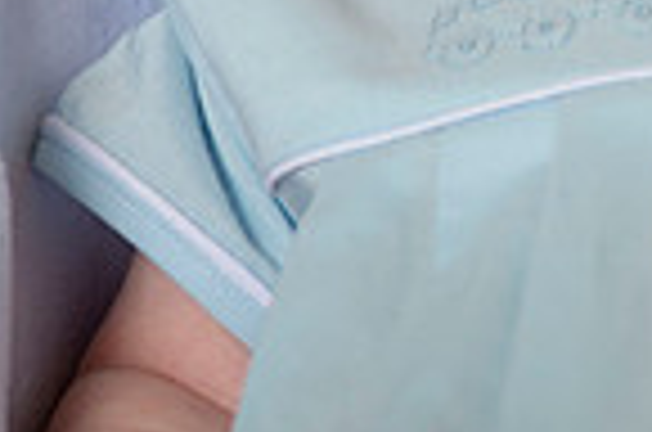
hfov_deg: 2.9
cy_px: -230
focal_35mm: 701
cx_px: 904
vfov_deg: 1.9
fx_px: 12668
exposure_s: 1/200
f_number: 5.6
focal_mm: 175
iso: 250
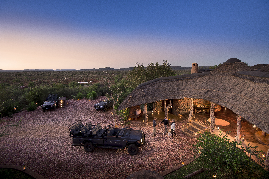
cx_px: 134
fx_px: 120
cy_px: 90
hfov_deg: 96.7
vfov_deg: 73.8
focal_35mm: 16
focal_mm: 16
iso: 200
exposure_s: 1
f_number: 8
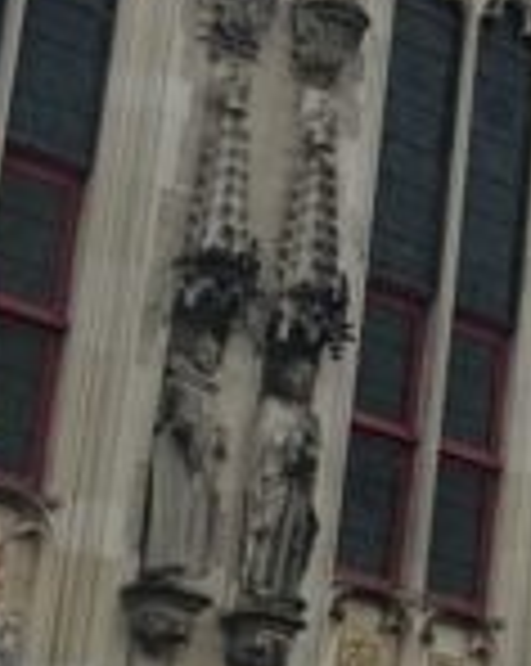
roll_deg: +0.9
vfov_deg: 11.8
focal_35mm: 162
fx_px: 3189
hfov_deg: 8.5
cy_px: 4
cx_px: 1372
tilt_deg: +24.6
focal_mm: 6.76
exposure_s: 1/10417
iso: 80
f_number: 1.78
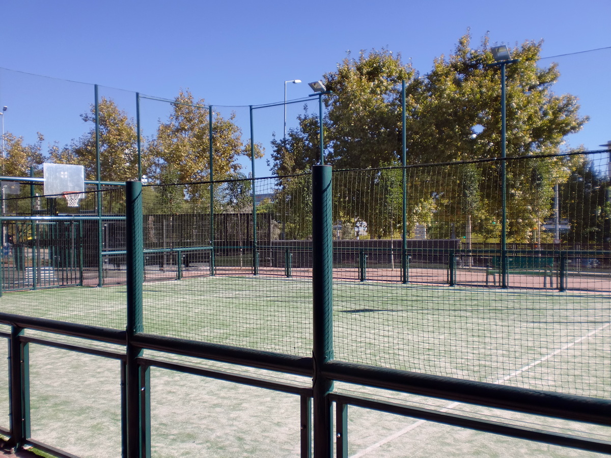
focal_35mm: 35
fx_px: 618
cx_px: 306
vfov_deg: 40.7
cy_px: 229
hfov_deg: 52.6
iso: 64
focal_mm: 6.3
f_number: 3.1
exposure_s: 1/640
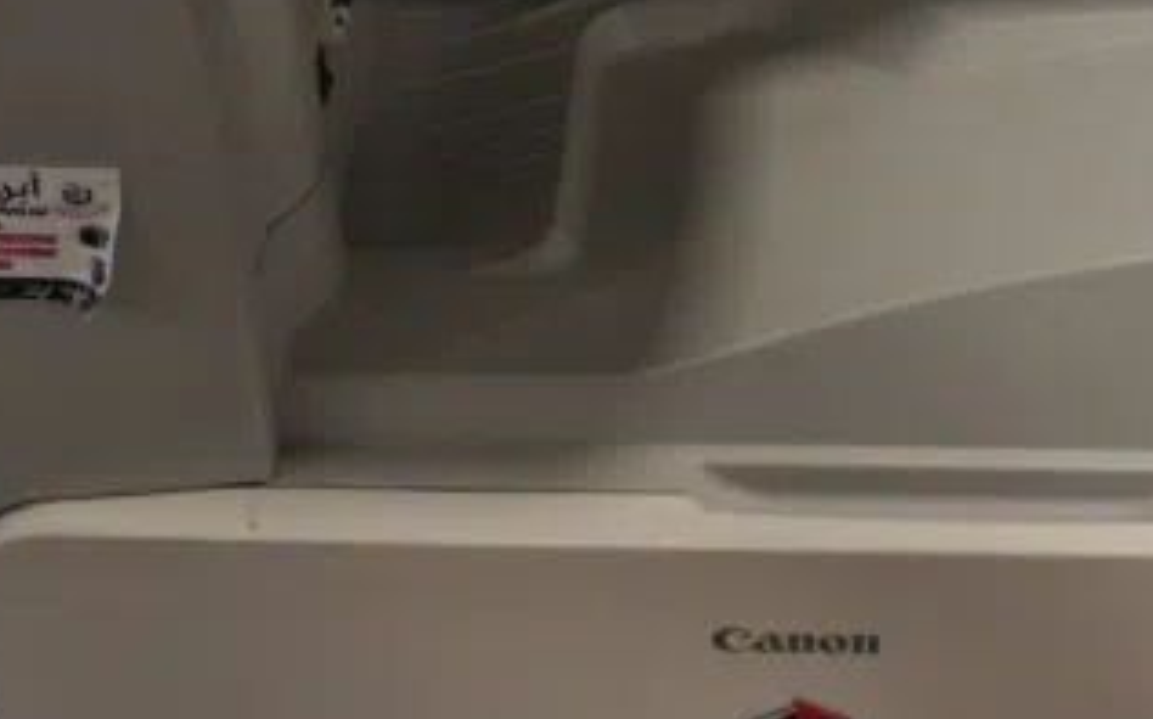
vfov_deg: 21.7
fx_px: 1821
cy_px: 36
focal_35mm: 58
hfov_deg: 35.0
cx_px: 704
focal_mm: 4
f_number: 1.8
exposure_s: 1/50
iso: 320
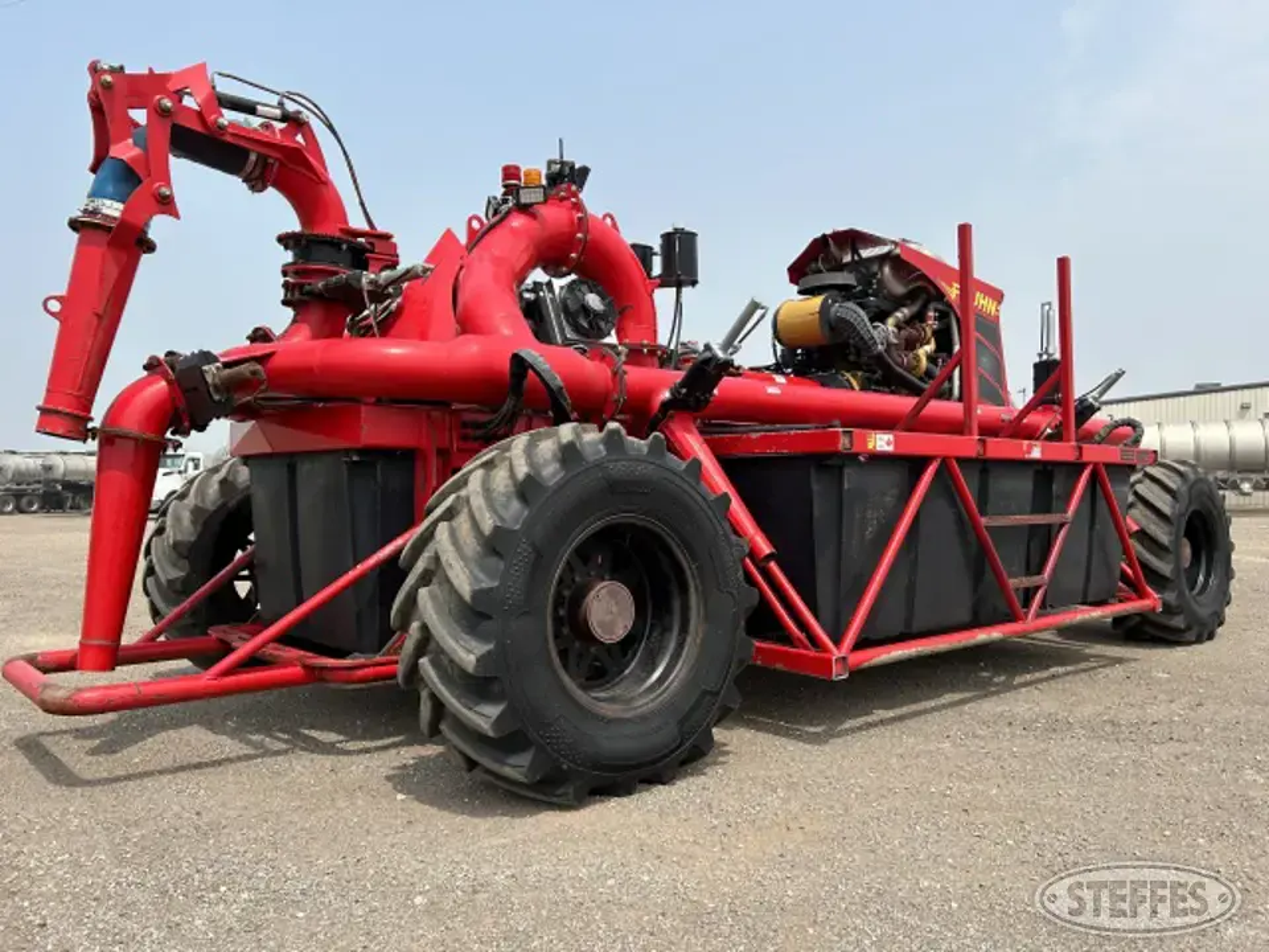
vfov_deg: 53.1
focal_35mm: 26
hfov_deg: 67.3
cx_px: 634
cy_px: 476
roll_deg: +0.0
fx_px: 953
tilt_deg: +3.0
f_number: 1.5
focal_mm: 5.7
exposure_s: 1/3831
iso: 50
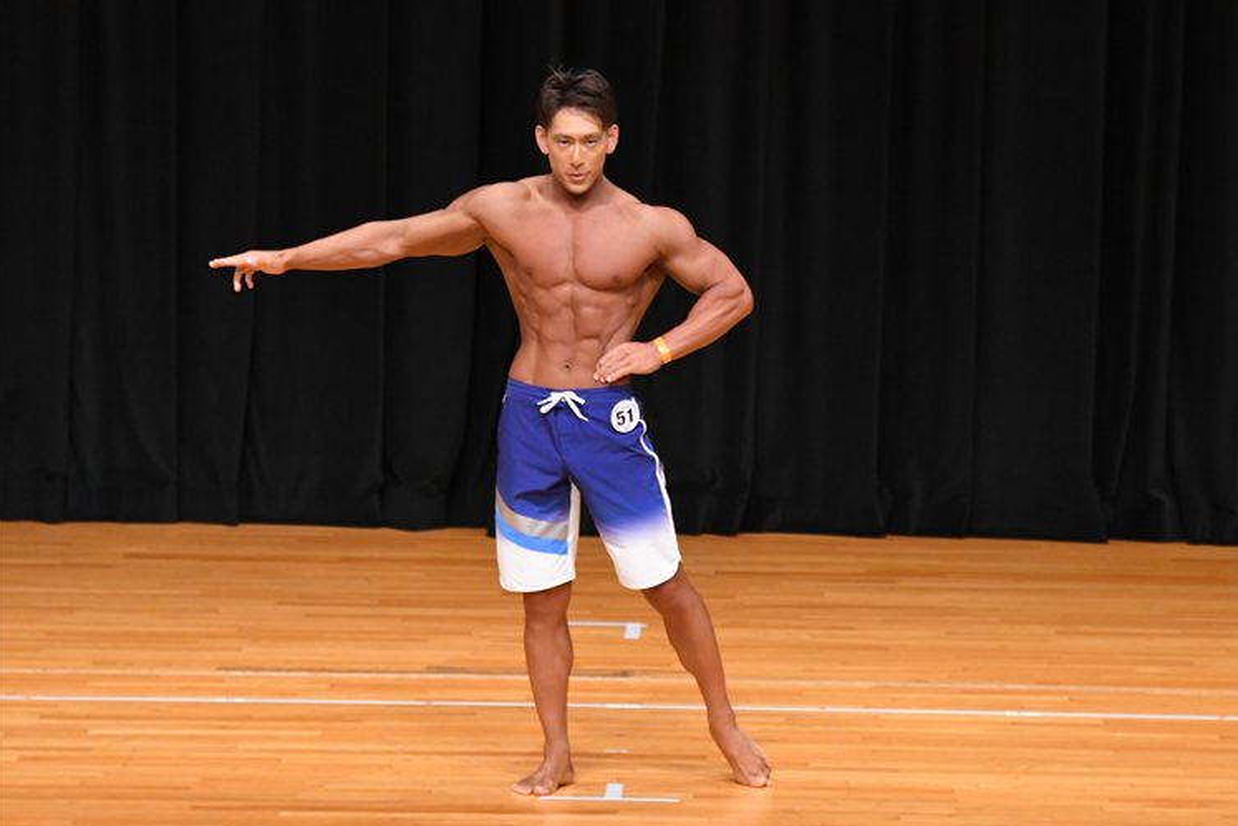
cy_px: 415
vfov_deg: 4.9
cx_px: 639
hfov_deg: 7.4
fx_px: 9628
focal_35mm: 280
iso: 4000
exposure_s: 1/400
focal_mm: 180
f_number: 5.6
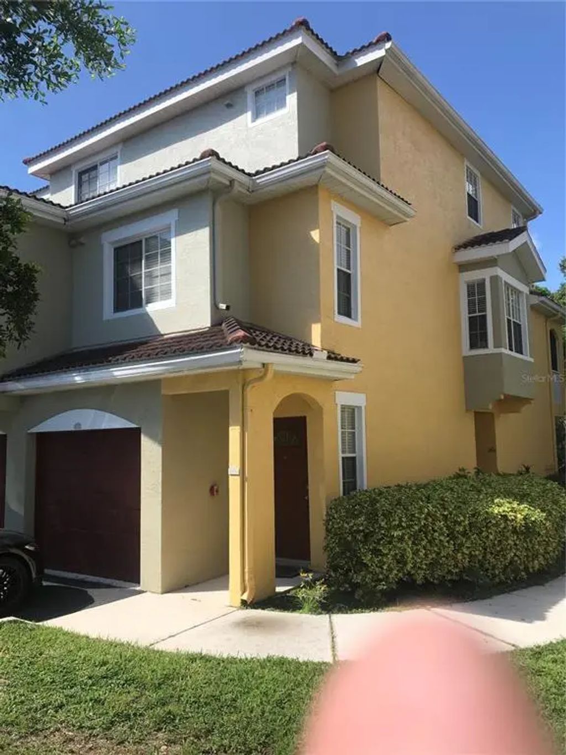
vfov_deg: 63.4
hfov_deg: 49.8
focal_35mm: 28
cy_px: 378
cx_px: 283
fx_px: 610
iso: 20
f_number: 1.8
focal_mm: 3.99
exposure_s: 1/1996
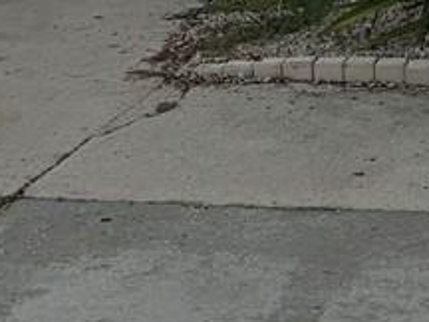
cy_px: -413
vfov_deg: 11.2
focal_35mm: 114
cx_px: 737
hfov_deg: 15.3
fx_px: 1413
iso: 80
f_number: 1.78
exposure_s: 1/2611
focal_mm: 6.76
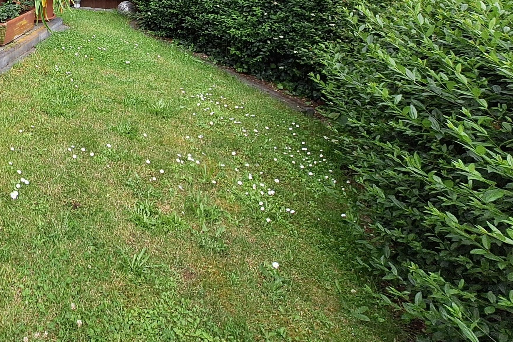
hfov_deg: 49.1
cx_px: -2
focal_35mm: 31
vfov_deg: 36.3
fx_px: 442
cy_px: -28
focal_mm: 1.74
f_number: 2.2
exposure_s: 1/464
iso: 40
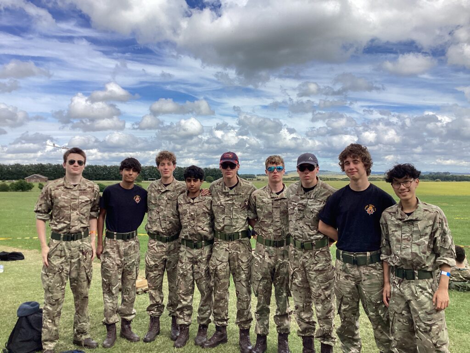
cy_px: 176
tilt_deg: +0.4
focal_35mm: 31
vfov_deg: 45.4
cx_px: 235
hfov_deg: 58.4
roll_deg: +0.5
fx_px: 421
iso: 25
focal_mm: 3.3
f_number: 2.4
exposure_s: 1/1456
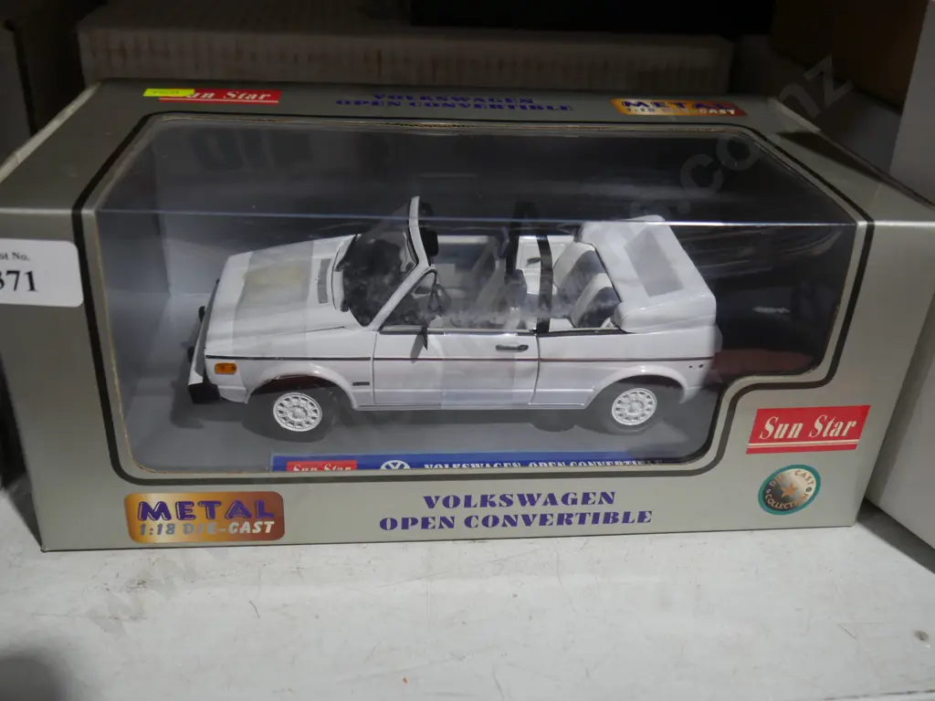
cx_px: 468
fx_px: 918
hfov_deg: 54.0
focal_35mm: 34
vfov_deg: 41.8
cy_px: 350
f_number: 4
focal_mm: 17
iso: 250
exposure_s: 1/60
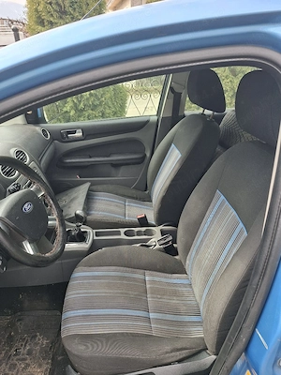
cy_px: 188
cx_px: 140
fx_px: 249
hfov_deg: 58.9
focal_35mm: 23
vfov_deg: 73.9
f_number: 1.8
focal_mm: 5.54
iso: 50
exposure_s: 1/222
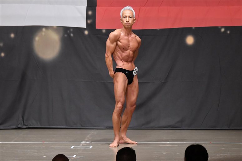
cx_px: 121
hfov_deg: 9.2
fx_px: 1512
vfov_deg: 6.1
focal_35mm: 225
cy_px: 80
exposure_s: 1/400
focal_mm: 150
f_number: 5.6
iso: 6400
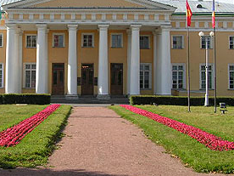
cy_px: 50
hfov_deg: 31.0
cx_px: 85
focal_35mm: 62
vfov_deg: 23.5
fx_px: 419
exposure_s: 1/320
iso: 50
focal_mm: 6.3
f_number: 5.6
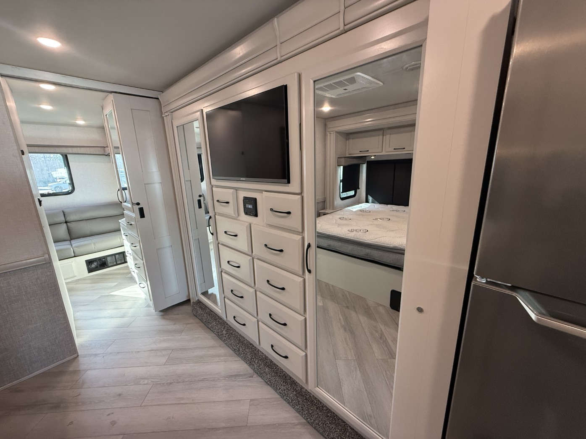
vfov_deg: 85.7
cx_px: 293
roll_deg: +1.3
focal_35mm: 14
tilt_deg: -13.8
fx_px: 237
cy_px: 220
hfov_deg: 102.1
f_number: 2.2
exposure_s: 1/69
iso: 320
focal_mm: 2.22
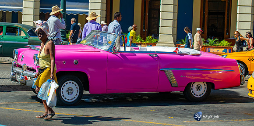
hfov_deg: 23.9
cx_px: 110
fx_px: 600
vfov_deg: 12.0
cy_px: 45
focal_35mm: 92
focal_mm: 75
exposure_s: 1/320
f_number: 7.1
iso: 100
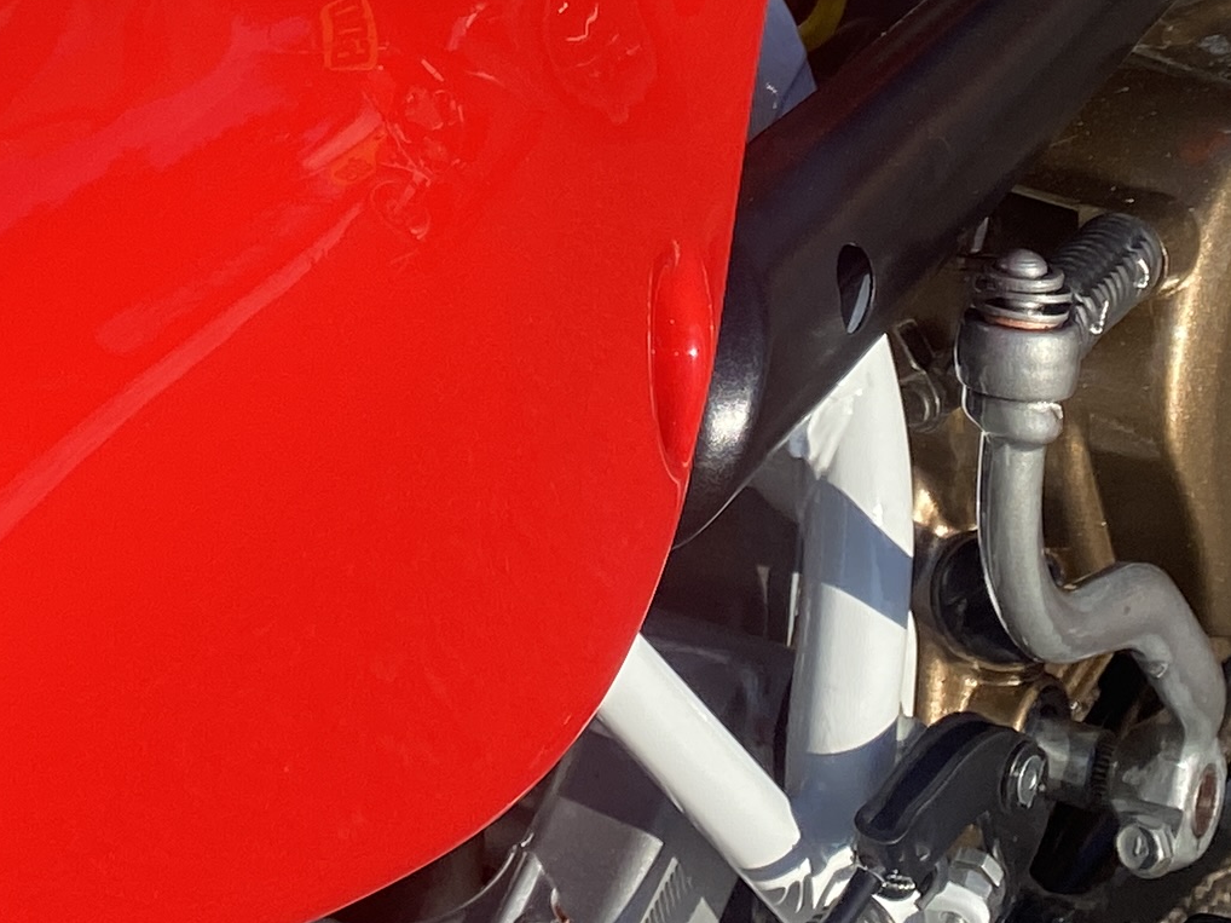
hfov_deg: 18.7
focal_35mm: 103
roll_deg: -5.7
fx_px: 3662
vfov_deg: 13.1
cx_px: 105
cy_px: -710
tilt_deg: -18.8
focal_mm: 4.25
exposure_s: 1/3401
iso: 32
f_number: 1.8
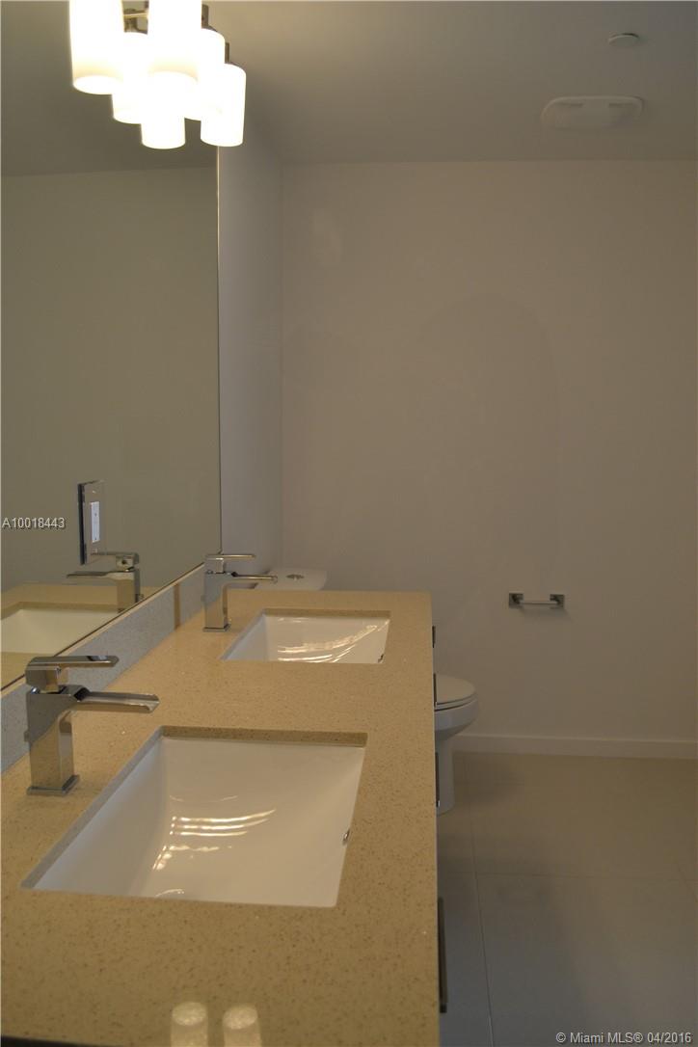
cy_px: 524
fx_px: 785
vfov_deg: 67.4
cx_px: 349
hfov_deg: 47.9
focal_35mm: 27
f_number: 5
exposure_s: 1/100
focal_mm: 18
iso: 400
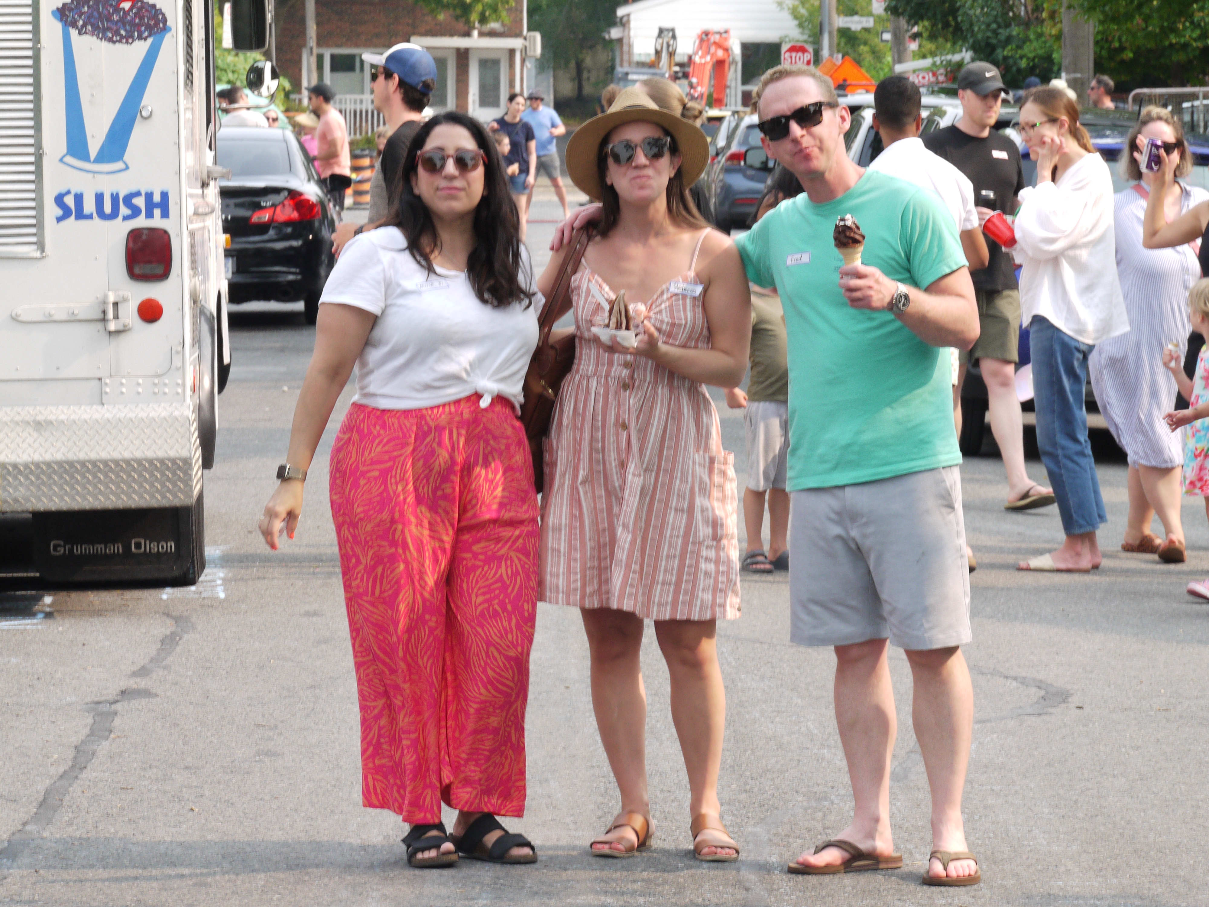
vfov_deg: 7.4
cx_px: 604
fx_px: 6985
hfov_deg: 9.9
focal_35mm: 200
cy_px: 454
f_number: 14
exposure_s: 1/100
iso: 400
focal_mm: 100
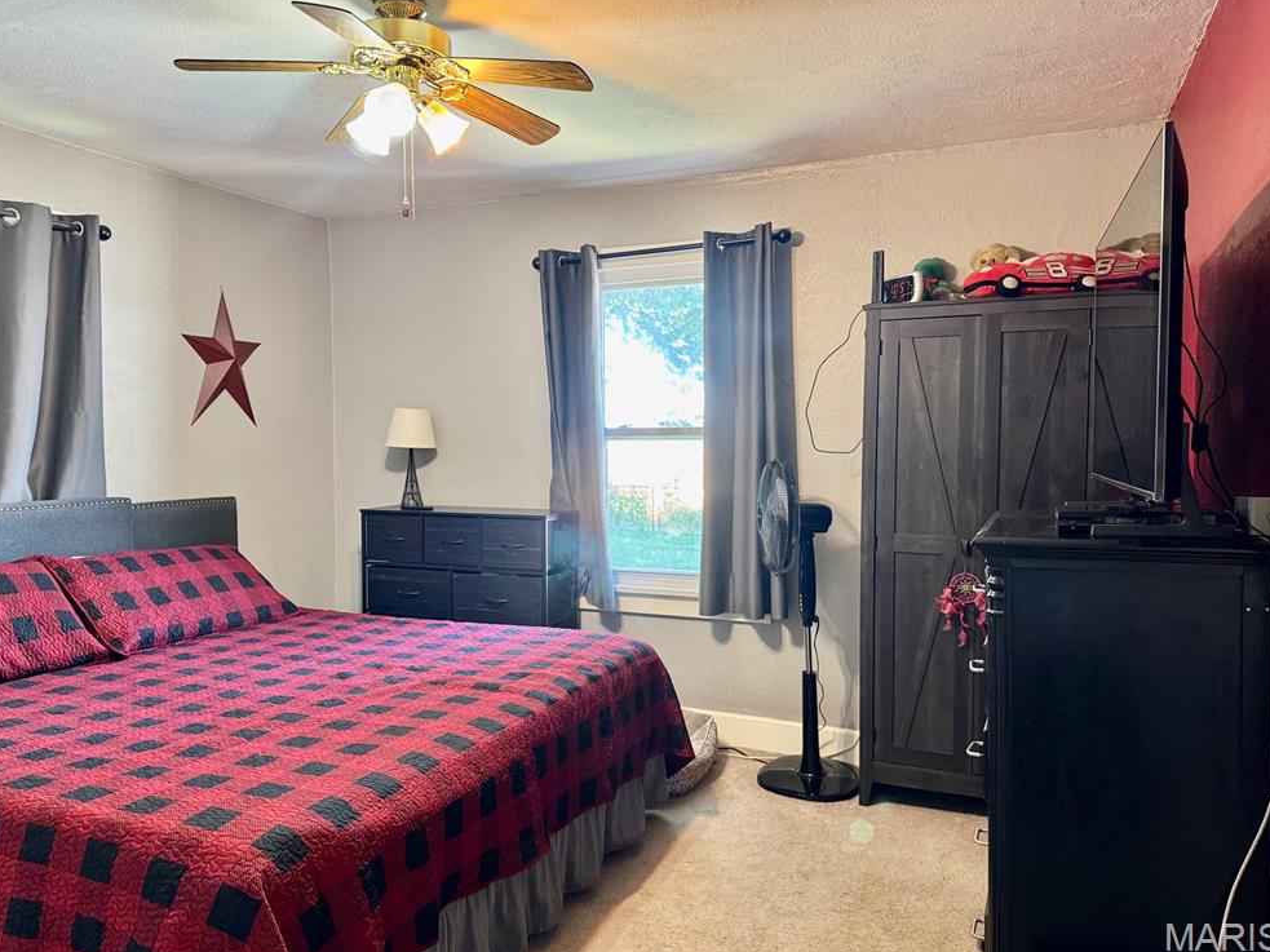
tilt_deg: -2.3
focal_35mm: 25
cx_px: 633
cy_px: 469
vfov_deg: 54.9
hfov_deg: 69.4
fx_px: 917
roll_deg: +0.4
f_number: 1.78
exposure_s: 1/60
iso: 320
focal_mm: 6.76
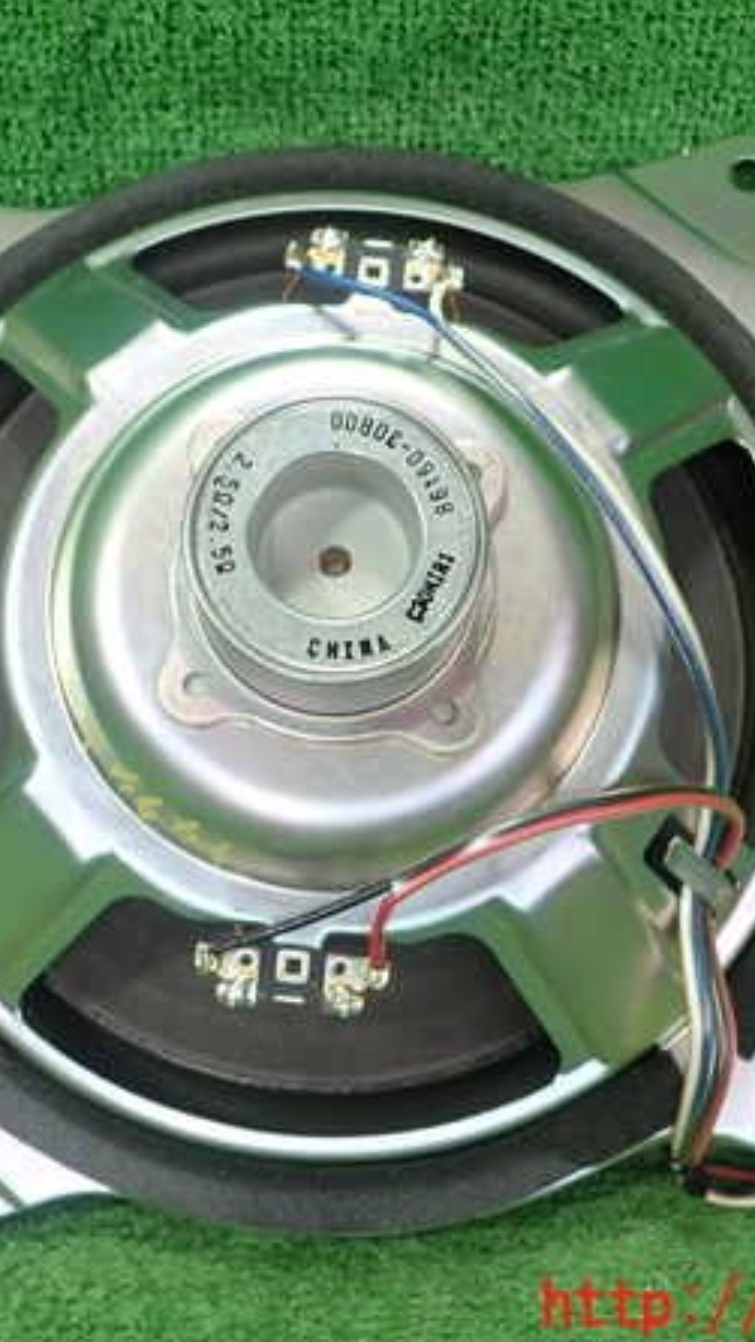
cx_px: 319
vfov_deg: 46.4
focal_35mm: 44
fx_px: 1565
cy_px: 668
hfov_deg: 27.1
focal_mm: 5.5
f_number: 2.3
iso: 250
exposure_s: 1/125
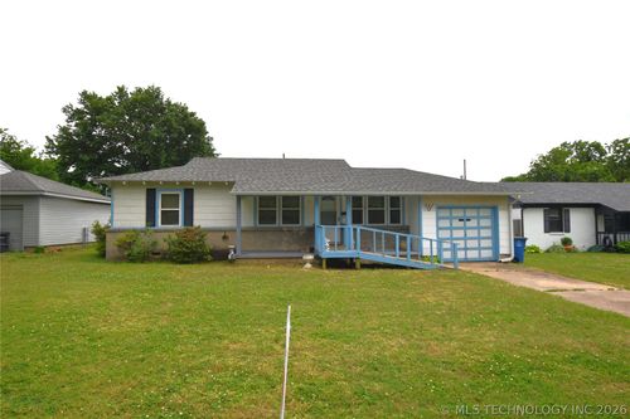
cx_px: 315
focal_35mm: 19
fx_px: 332
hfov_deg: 86.9
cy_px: 210
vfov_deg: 64.5
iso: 200
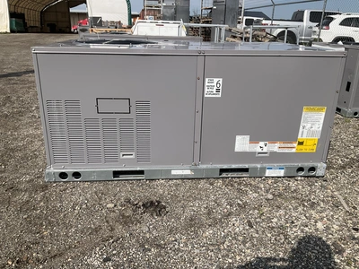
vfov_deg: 48.2
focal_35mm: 29
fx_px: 301
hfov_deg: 61.7
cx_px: 180
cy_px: 134
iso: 25
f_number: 1.8
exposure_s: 1/2959
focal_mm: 3
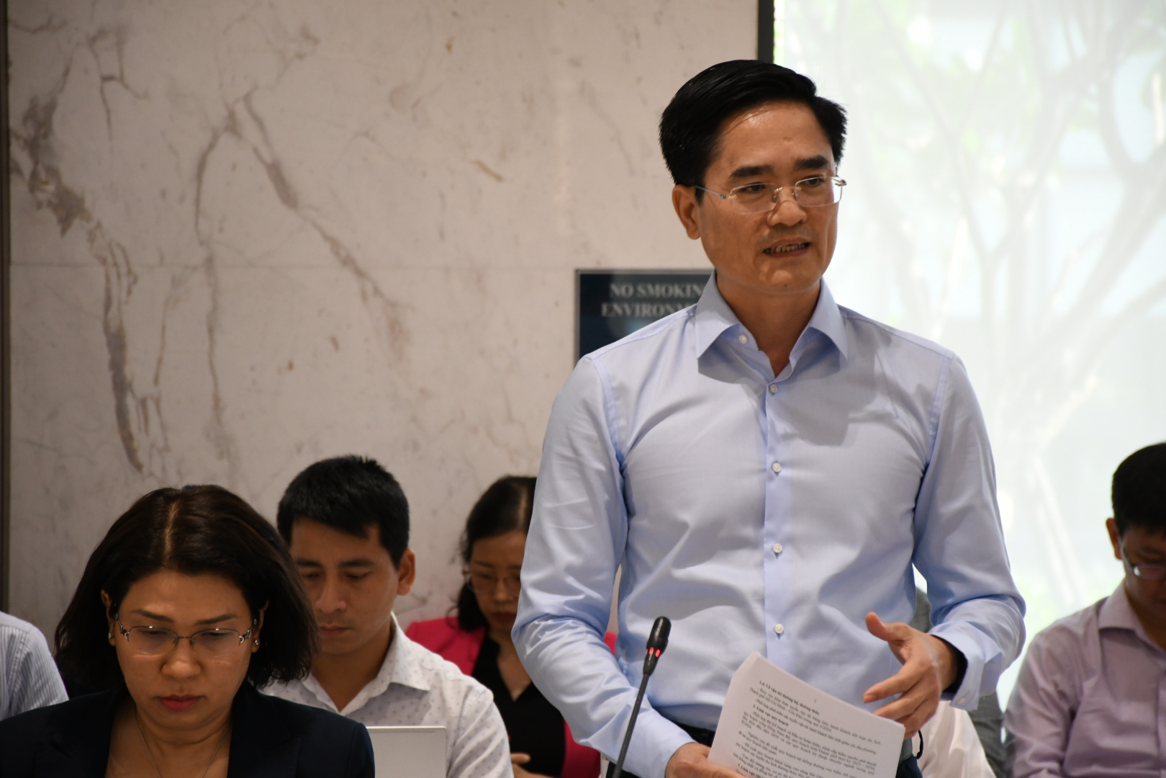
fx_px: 5635
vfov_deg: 7.9
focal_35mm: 174
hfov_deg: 11.8
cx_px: 583
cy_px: 389
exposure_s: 1/100
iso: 1250
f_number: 5.6
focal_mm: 116
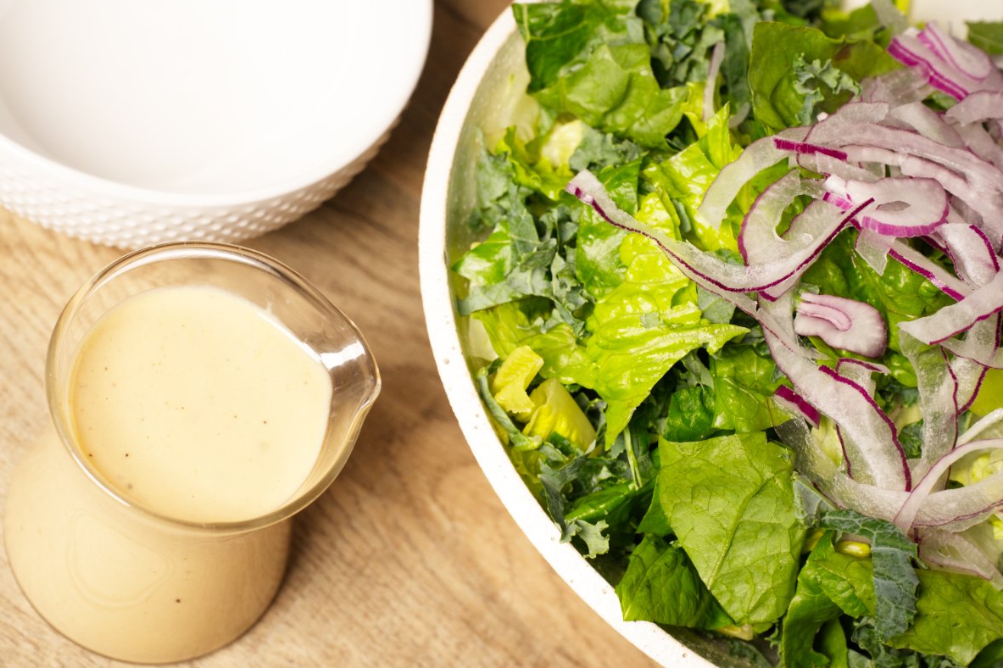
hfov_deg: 28.5
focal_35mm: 71
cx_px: 497
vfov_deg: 19.2
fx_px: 1977
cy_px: 335
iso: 1600
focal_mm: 70
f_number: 9
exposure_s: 1/1600
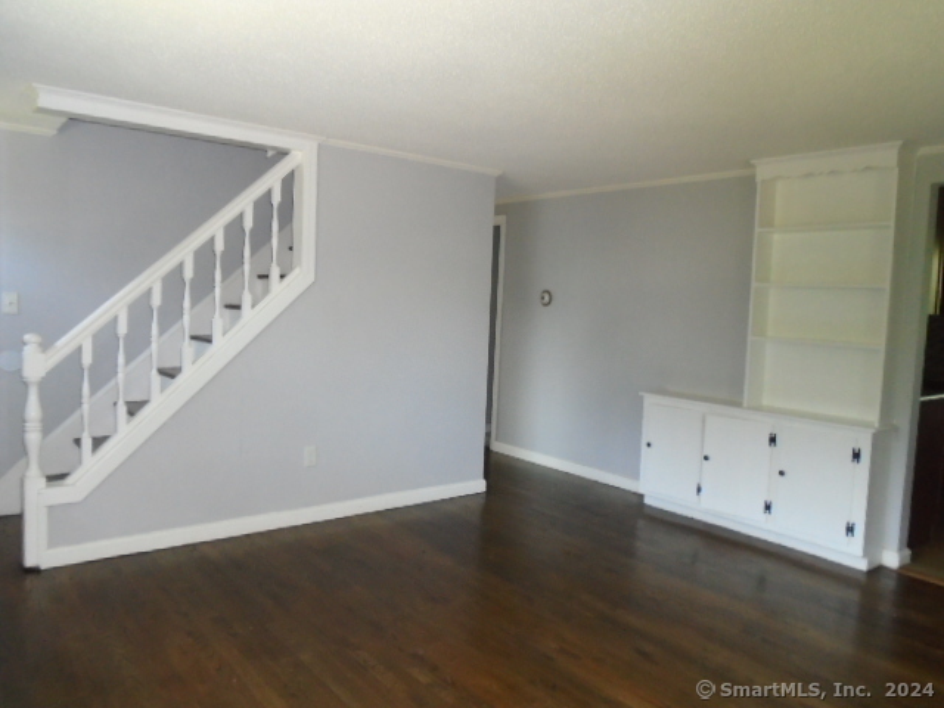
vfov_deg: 53.1
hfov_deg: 67.3
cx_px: 472
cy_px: 354
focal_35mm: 26
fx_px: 709
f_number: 3.2
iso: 400
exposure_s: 1/30
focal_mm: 4.6
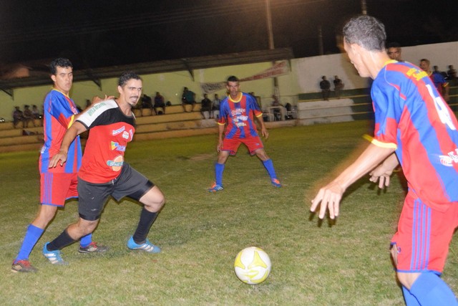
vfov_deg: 30.9
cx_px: 229
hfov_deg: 45.0
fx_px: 554
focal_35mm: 44
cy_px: 153
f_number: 4.5
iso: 1600
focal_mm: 29
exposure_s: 1/60
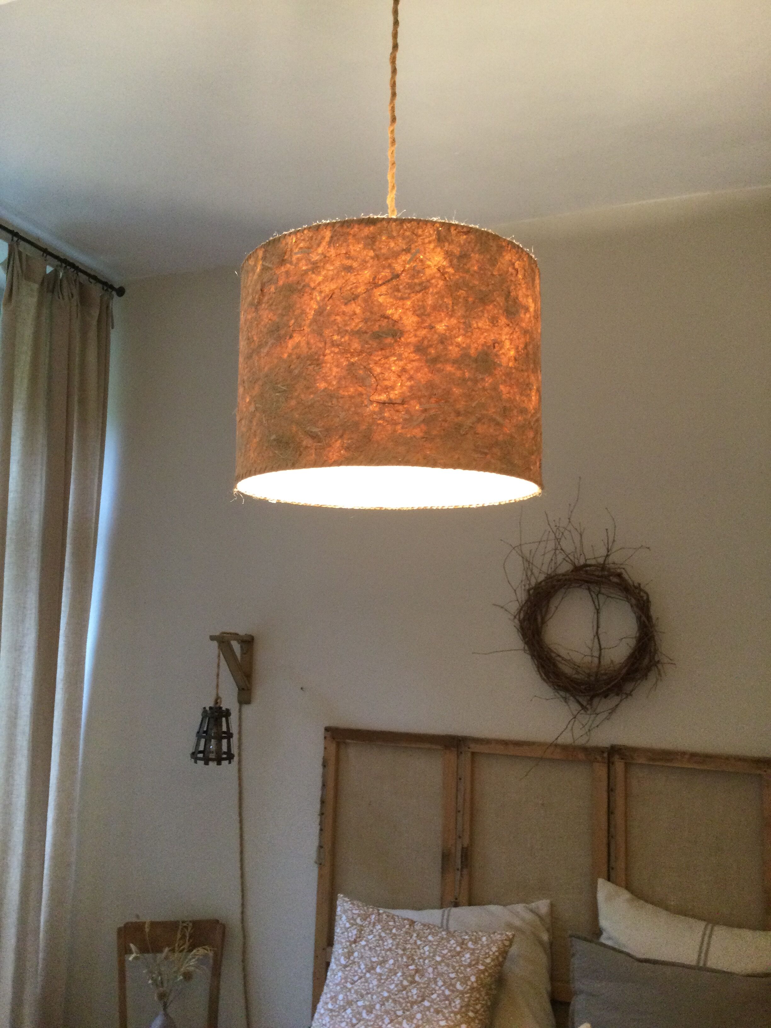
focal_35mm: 31
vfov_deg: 58.4
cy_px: 514
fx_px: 921
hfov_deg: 45.4
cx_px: 386
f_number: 2.4
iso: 200
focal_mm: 3.3
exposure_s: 1/33
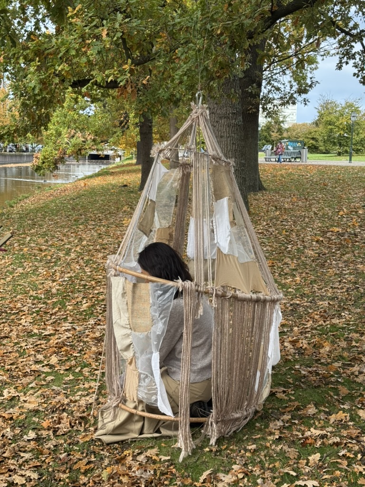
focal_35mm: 48
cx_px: 182
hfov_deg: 30.3
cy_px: 244
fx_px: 675
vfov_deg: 39.7
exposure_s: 1/588
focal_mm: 6.76
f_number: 1.78
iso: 64
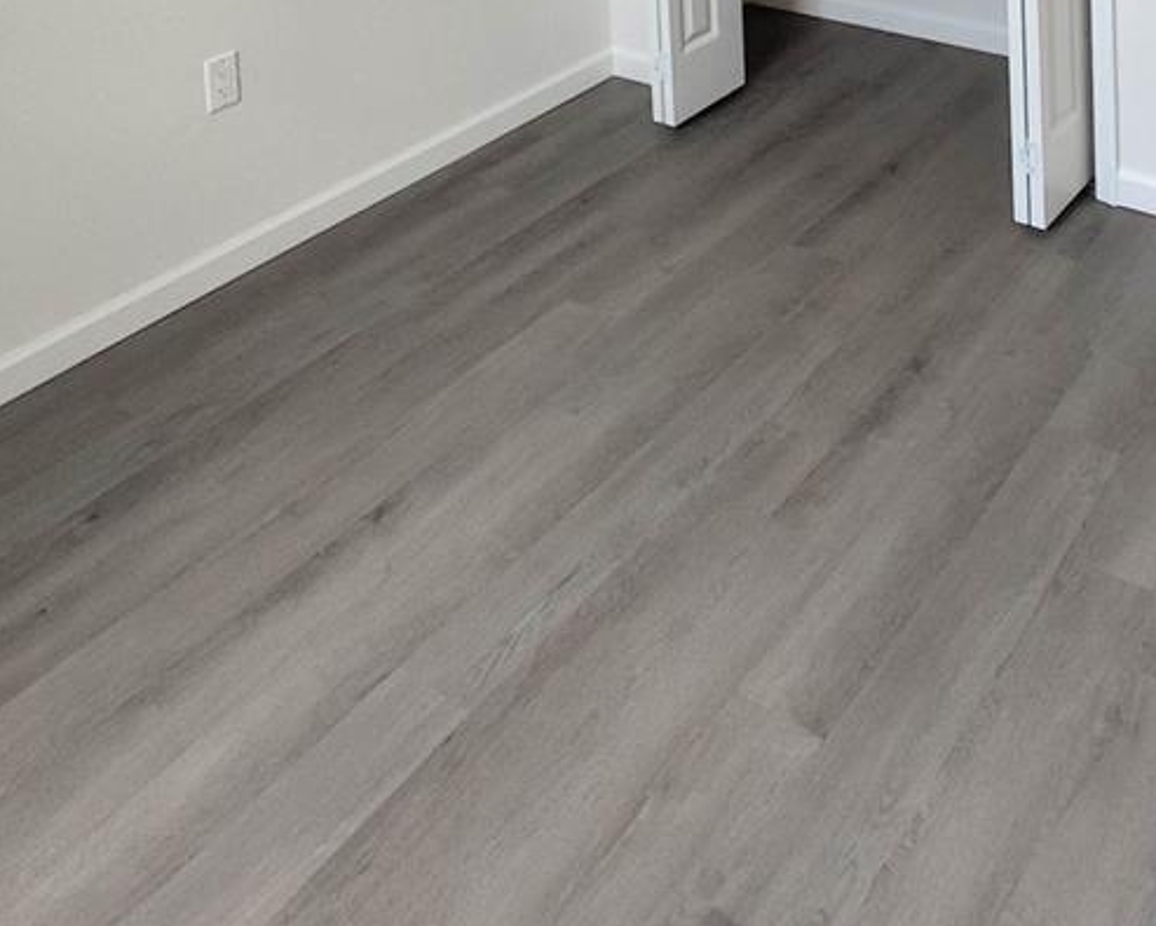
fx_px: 1301
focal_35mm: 38
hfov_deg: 45.8
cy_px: -420
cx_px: 904
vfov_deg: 28.1
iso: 100
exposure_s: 1/60
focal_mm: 1.65
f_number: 2.2
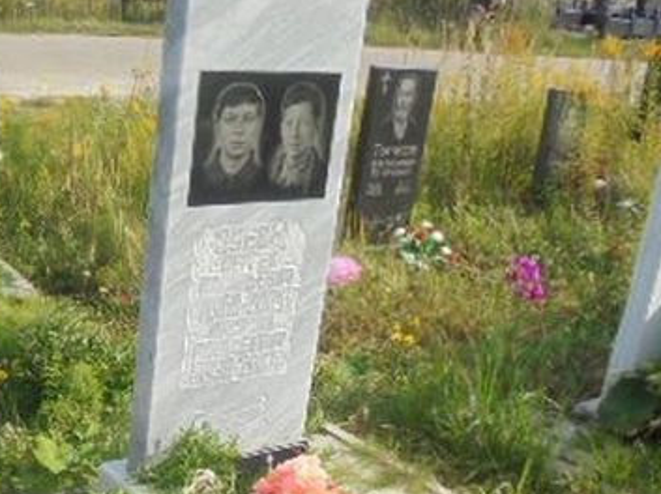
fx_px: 1125
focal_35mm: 59
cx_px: 122
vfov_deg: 24.3
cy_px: 406
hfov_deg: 31.8
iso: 100
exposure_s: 1/640
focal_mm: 4.6
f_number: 3.5
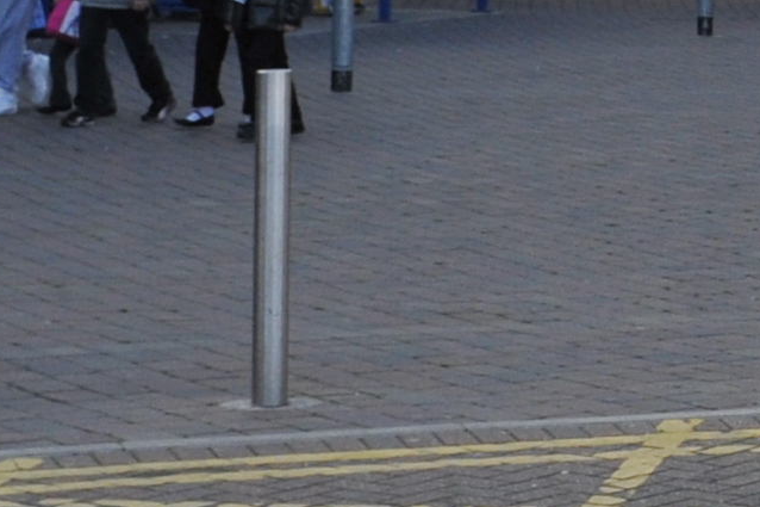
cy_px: -183
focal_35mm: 160
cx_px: 1471
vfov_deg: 8.4
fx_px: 3377
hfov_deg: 11.6
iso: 800
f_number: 7.1
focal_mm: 24
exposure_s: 1/1250
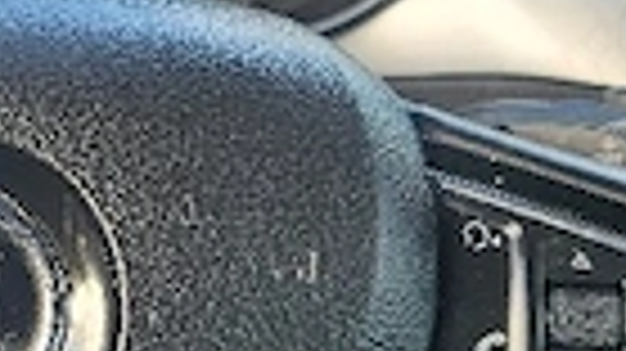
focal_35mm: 108
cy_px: 225
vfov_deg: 11.2
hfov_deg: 18.8
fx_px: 1792
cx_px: -117
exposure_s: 1/182
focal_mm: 5.4
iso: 64
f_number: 1.8
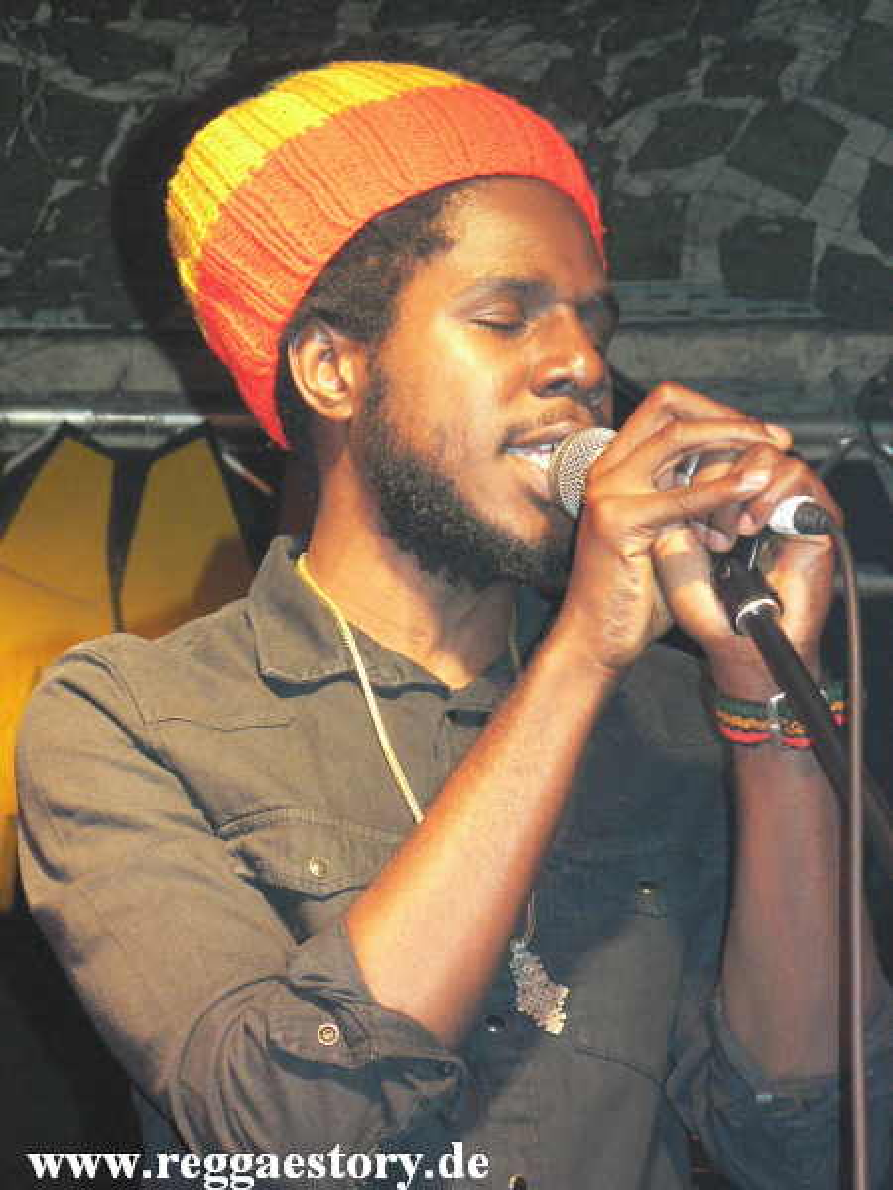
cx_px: 446
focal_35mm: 113
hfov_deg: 13.1
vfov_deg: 17.4
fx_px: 3887
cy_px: 595
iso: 400
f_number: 3.2
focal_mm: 19.5
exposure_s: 1/60
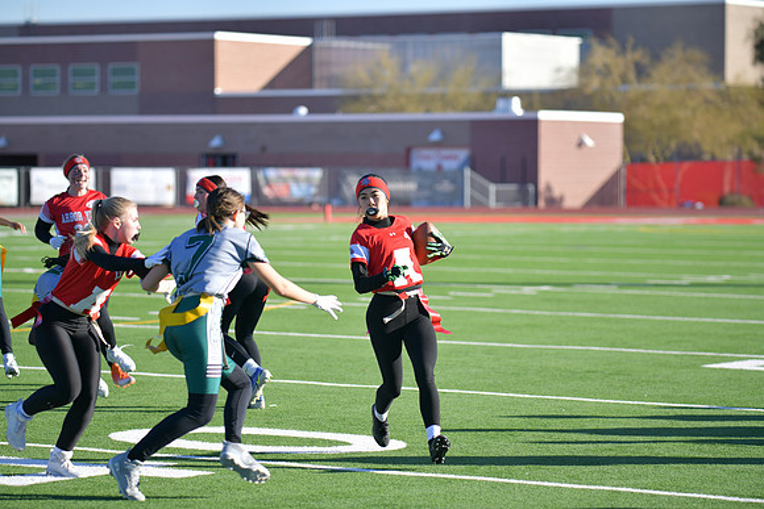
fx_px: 2972
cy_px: 254
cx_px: 382
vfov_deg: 9.8
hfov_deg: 14.7
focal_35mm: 140
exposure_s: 1/800
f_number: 2.8
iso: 64
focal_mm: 140
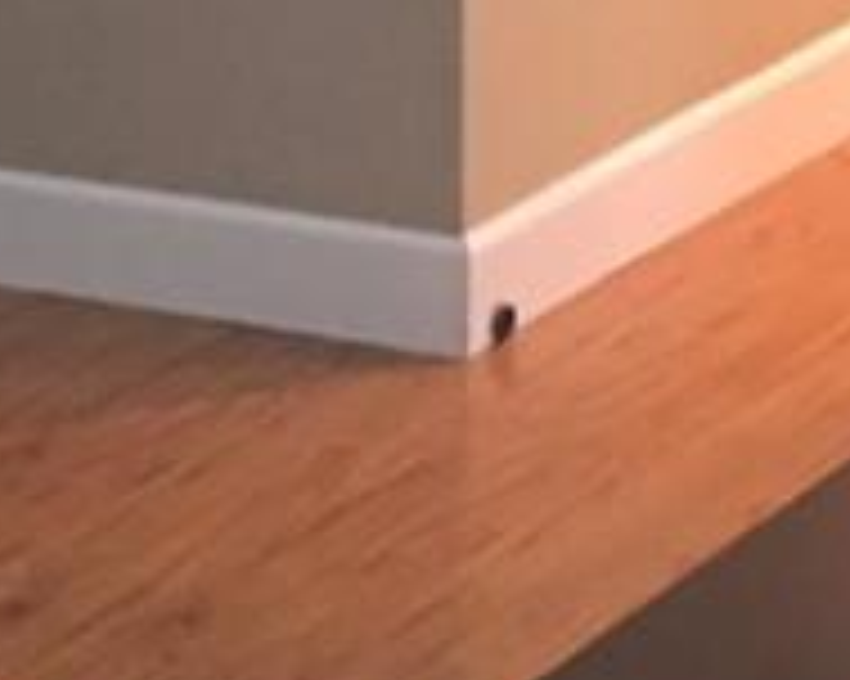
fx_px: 5657
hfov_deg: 8.6
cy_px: 252
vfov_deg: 6.9
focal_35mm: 225
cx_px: 63
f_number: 2.2
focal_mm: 4.15
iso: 80
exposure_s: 1/10
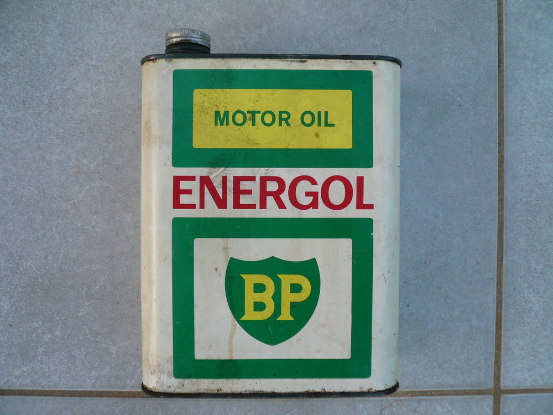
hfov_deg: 63.4
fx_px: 447
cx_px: 276
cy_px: 208
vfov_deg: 49.7
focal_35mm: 28
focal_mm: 4.6
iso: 100
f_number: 2.8
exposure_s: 1/80
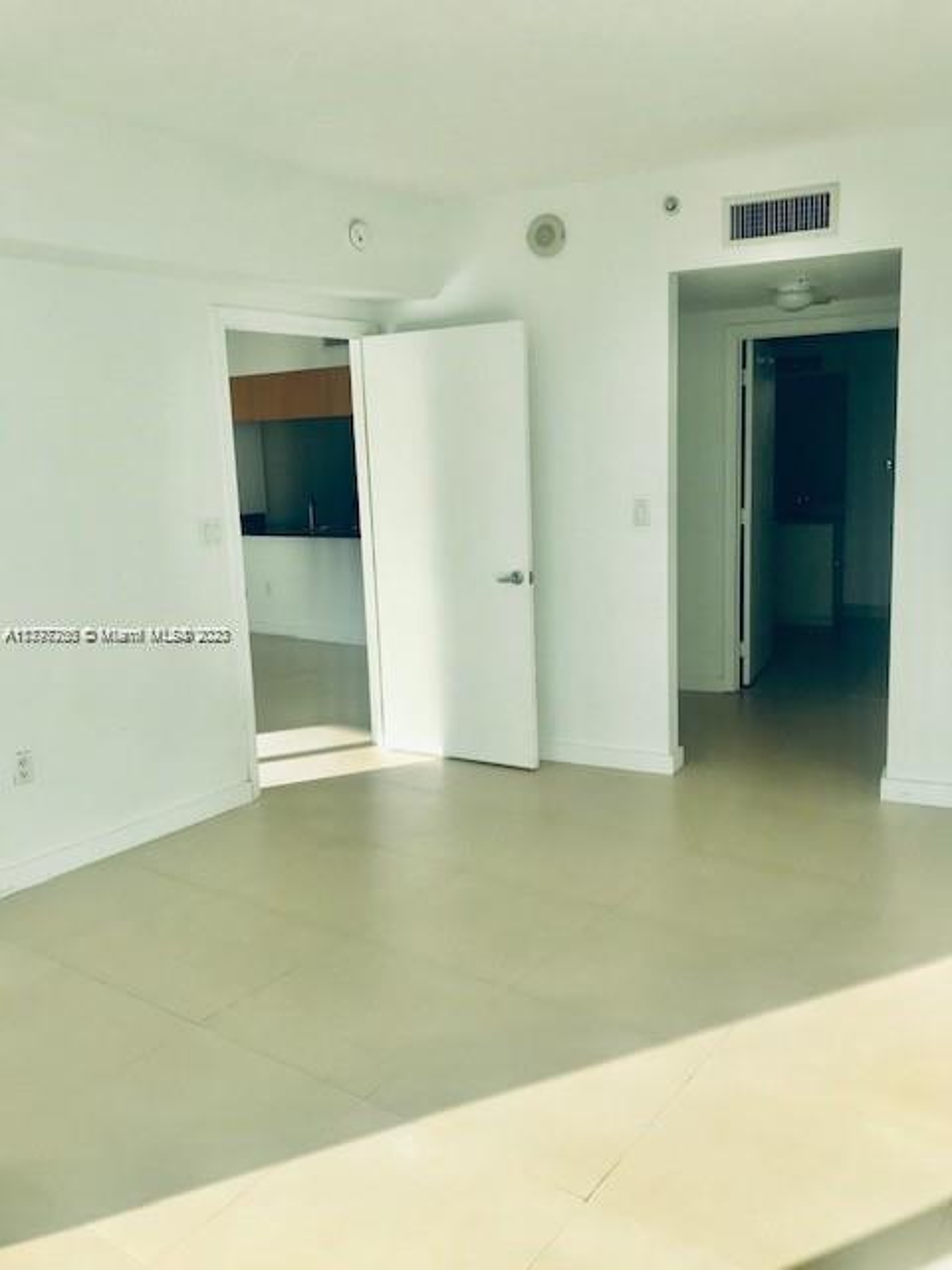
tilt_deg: -8.3
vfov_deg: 63.4
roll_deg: +2.4
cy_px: 635
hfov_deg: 49.7
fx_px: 1027
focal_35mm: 28
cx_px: 476
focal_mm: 3.99
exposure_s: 1/643
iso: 20
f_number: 1.8
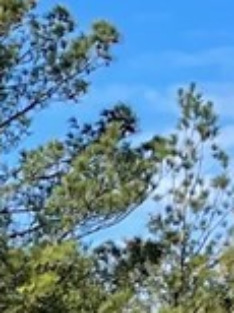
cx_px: -588
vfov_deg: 7.2
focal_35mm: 260
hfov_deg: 5.2
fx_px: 2350
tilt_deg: -2.7
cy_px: 764
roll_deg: -1.5
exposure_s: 1/1689
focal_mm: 5.1
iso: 32
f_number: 1.6
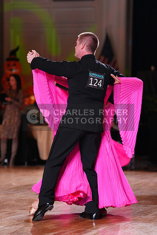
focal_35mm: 137
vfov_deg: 15.0
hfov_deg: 10.0
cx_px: 78
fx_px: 896
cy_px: 118
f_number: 2.8
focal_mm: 137
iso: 1250
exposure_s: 1/400
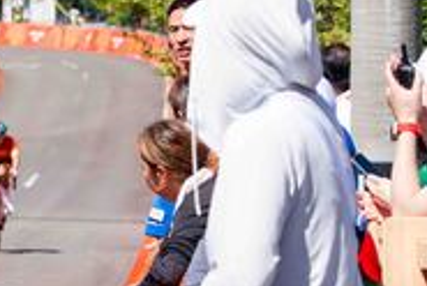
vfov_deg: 7.2
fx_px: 2269
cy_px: 198
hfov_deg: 10.3
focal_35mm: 191
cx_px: -263
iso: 250
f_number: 4.5
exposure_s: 1/2500
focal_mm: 59
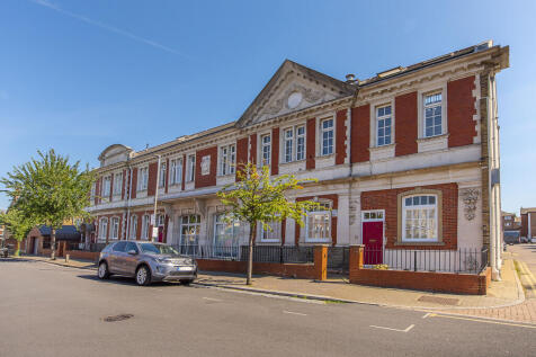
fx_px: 208
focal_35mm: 14
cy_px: 178
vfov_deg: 81.2
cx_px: 268
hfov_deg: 104.3
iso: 400
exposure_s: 1/2000
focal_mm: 14
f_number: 6.3
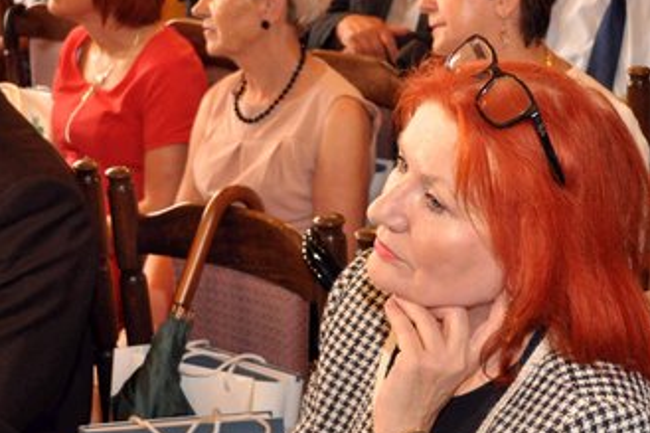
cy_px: 158
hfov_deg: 27.3
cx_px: 290
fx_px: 1335
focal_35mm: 74
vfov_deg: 18.4
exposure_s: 1/30
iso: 800
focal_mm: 25
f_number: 4
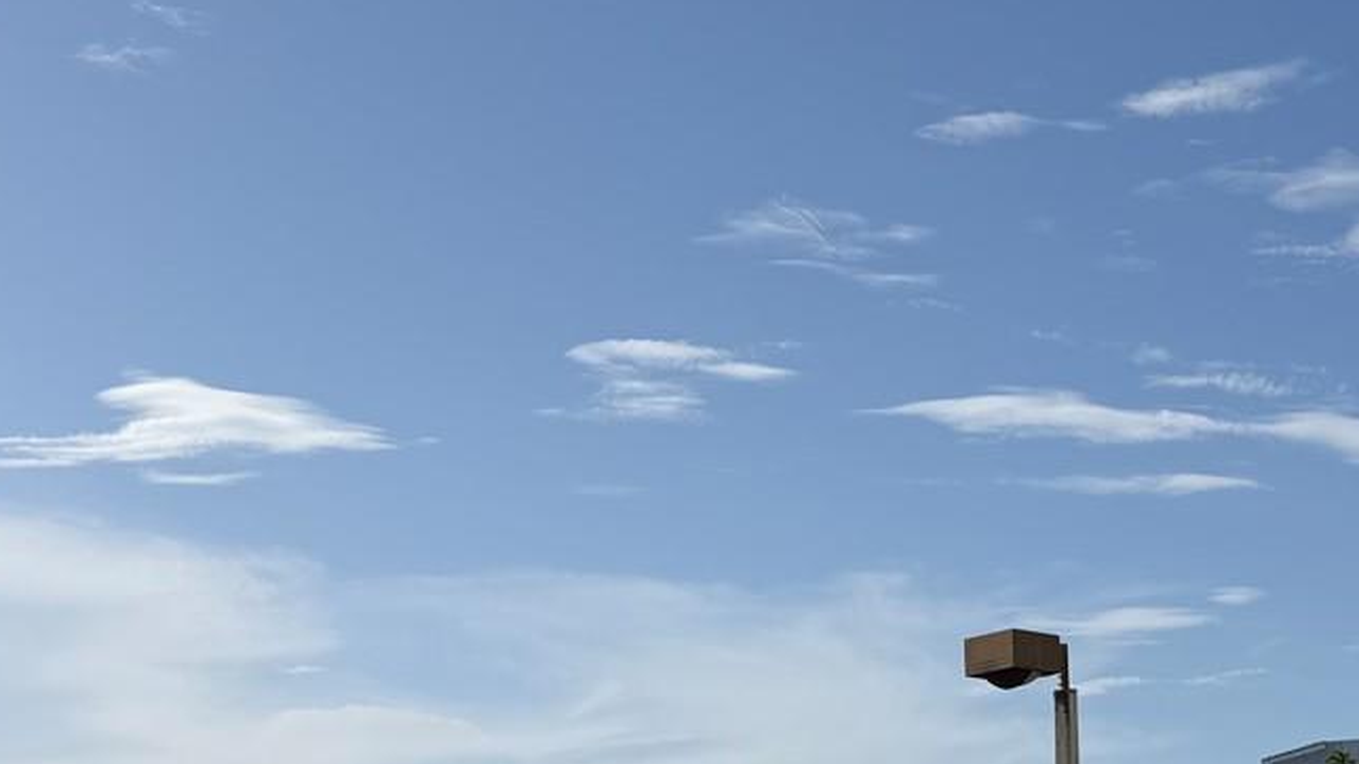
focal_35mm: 65
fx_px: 2342
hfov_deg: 32.1
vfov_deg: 17.5
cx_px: 920
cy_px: 950
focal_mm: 6.76
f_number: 1.78
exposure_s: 1/9091
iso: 80
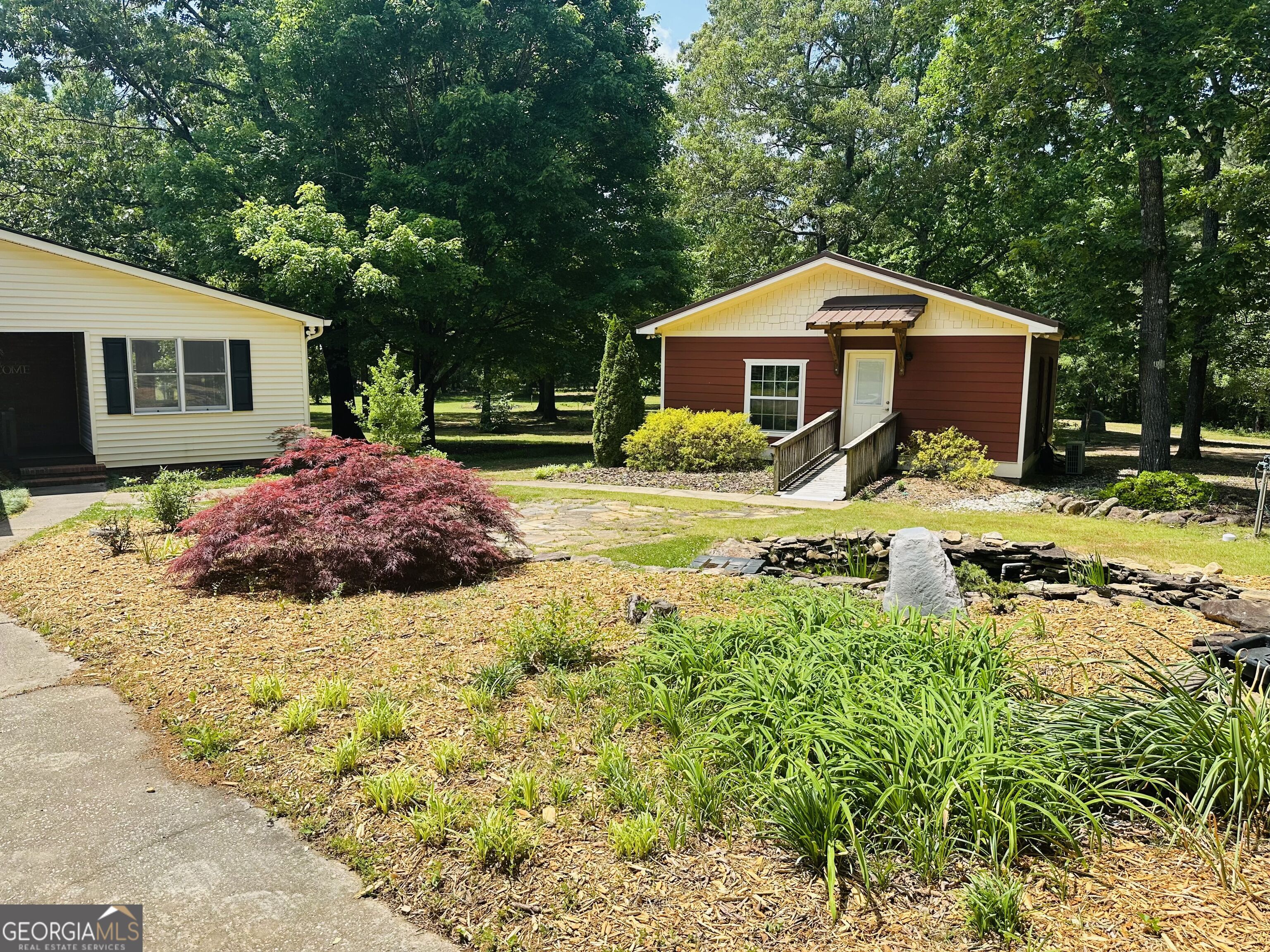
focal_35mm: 24
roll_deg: -0.3
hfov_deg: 71.6
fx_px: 881
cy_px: 476
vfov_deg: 56.8
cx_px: 635
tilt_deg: -8.3
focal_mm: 6.86
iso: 80
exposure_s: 1/2525
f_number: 1.78
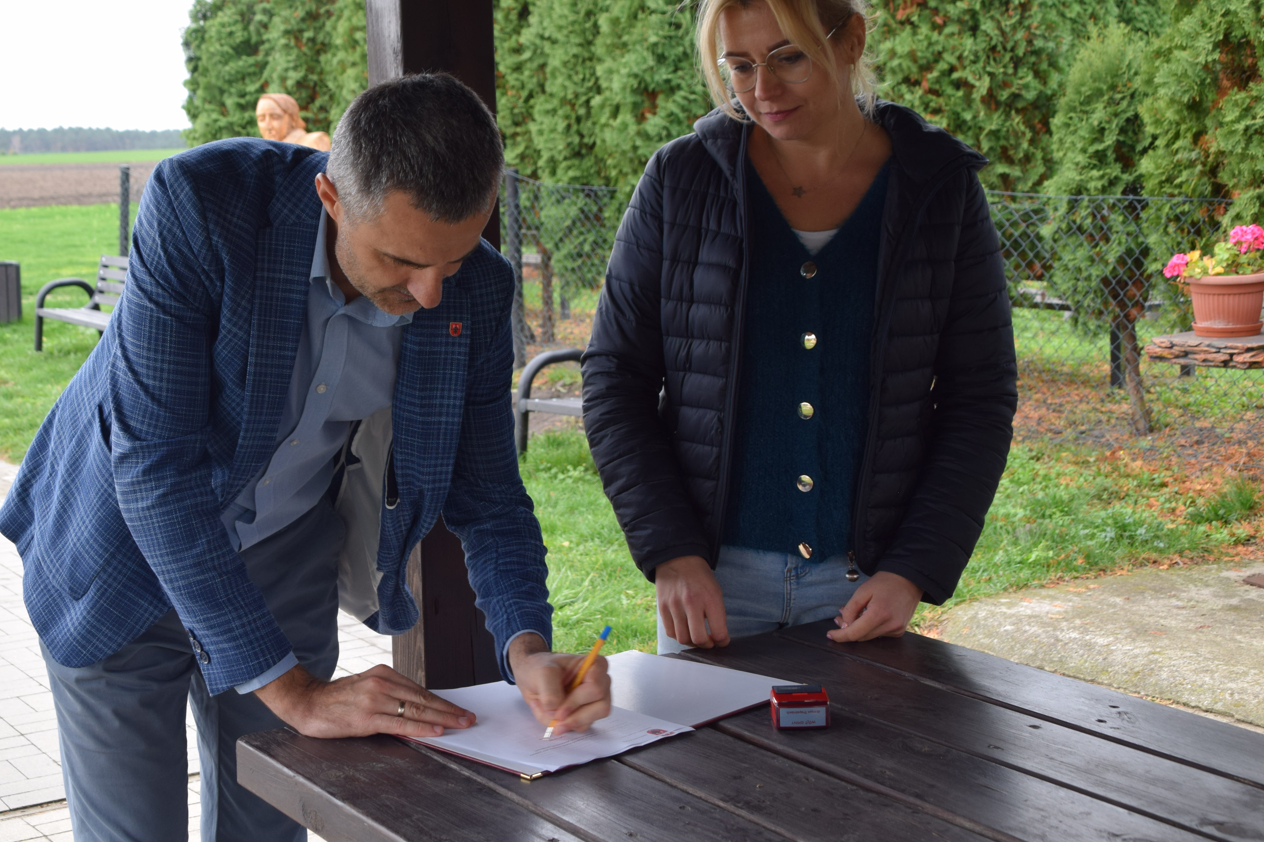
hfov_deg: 35.6
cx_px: 542
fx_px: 1966
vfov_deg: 24.2
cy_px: 437
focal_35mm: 56
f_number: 7.1
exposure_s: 1/40
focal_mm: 32
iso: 400
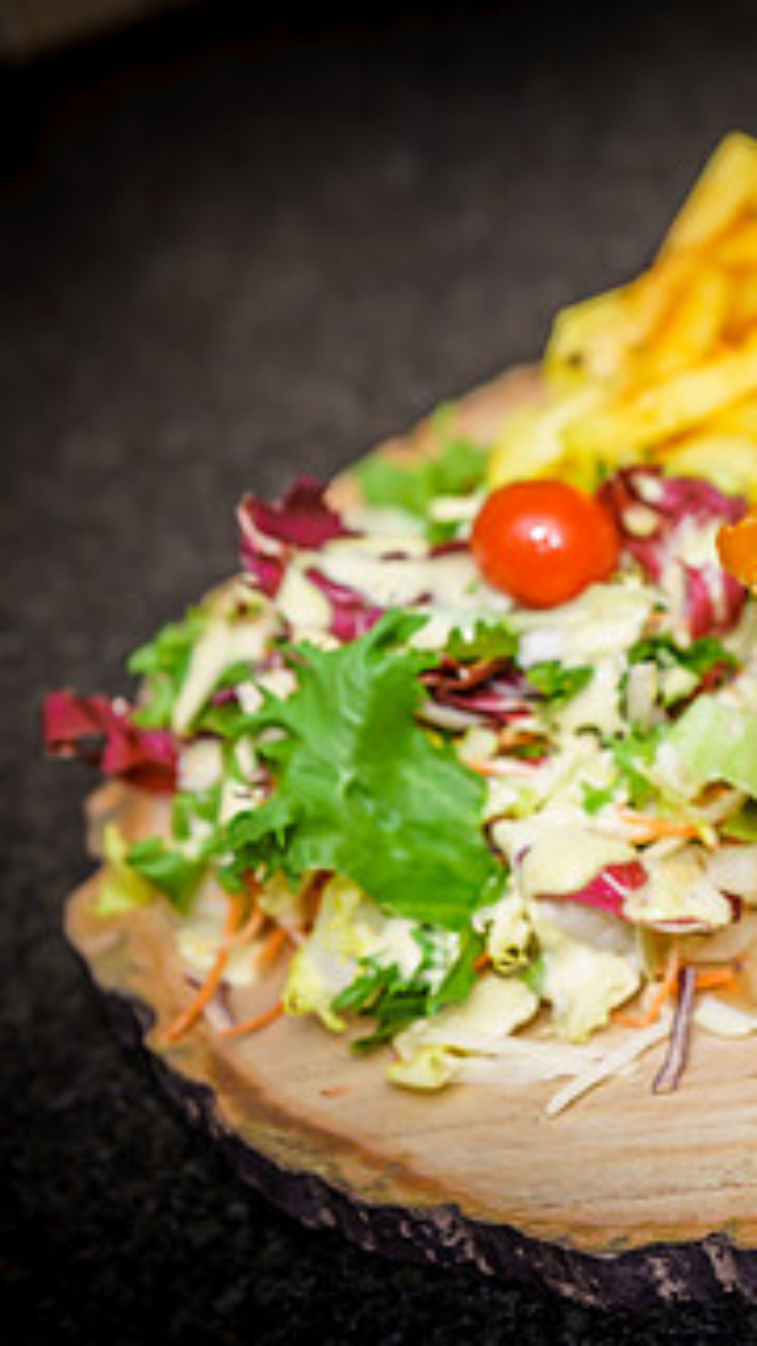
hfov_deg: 9.0
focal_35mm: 132
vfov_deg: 16.3
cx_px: 1046
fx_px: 4713
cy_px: 761
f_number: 4
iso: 100
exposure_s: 1/250
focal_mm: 70
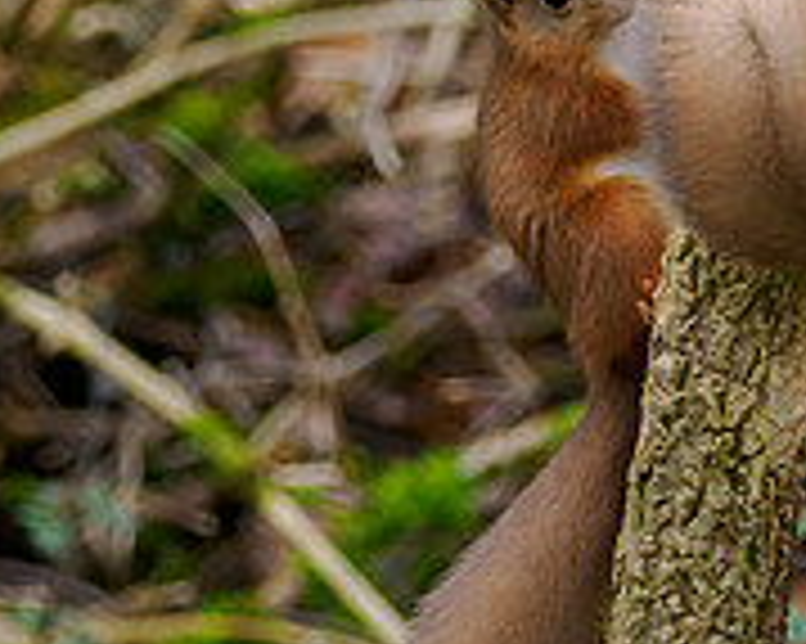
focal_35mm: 2229
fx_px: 53143
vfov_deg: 0.7
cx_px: 673
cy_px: -11
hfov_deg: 0.9
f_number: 4
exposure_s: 1/320
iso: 1000
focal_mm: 300
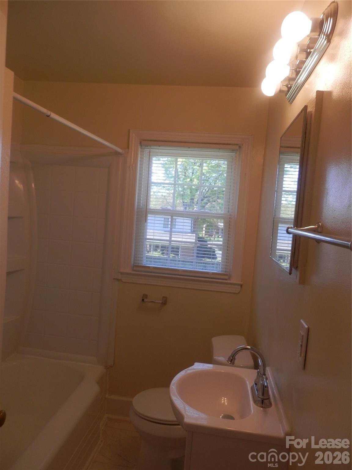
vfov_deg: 69.4
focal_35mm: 25
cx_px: 176
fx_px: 339
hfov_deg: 54.9
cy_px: 235
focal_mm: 4.5
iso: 80
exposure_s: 1/60
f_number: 3
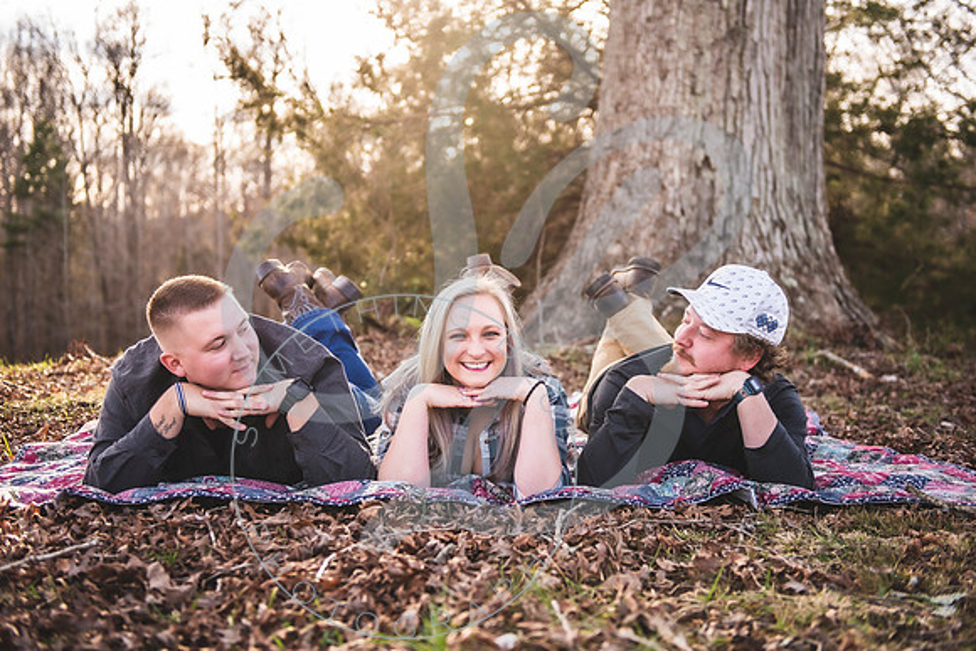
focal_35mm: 47
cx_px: 488
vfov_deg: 28.8
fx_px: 1269
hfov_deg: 42.1
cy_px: 326
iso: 100
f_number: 2.8
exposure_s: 1/250
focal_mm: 45
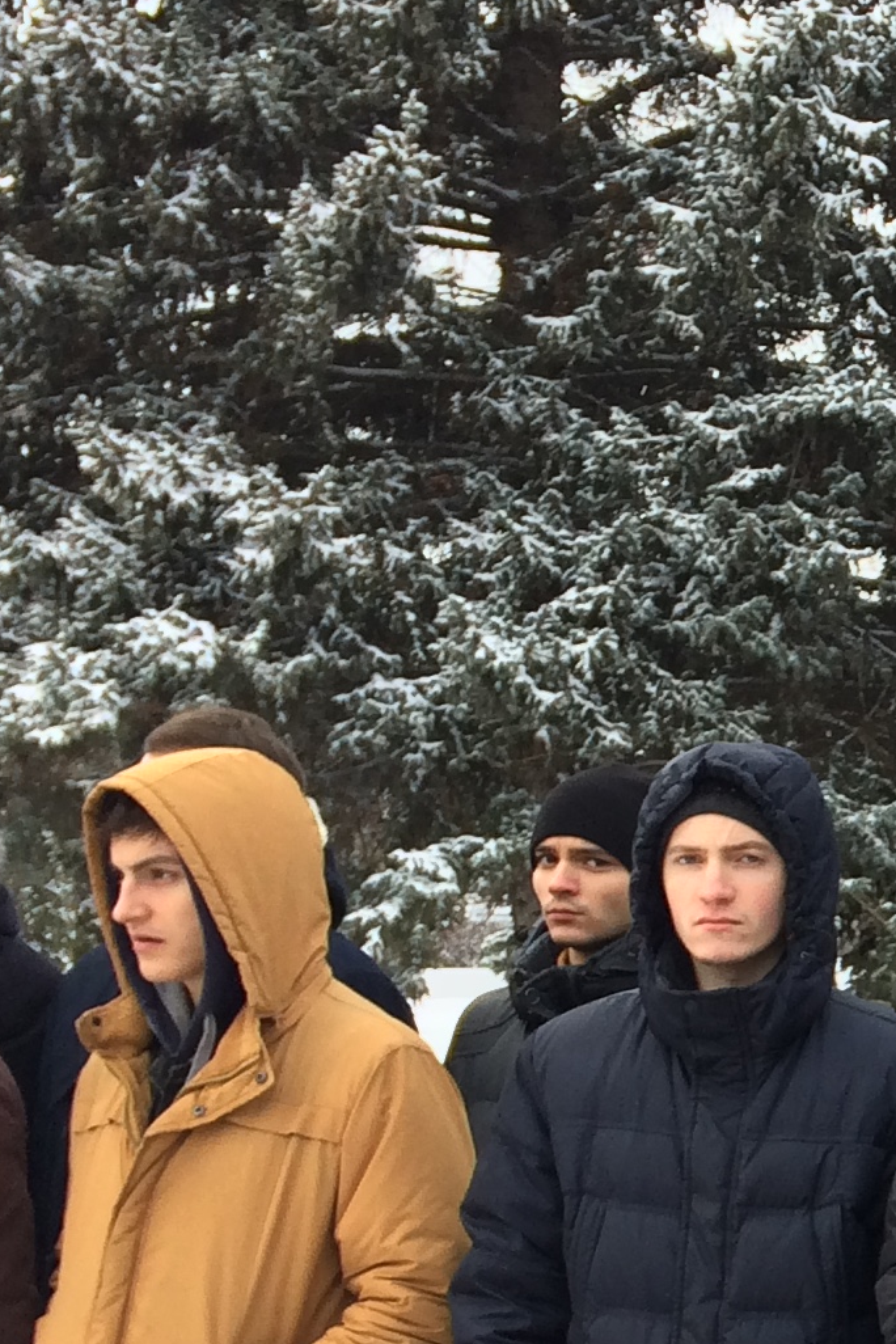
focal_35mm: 96
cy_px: 1153
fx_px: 3584
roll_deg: +0.2
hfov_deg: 12.8
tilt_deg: -2.6
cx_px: 1670
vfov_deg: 20.9
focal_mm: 4.15
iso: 32
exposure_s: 1/250
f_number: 2.2
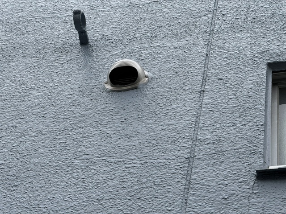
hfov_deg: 16.4
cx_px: 143
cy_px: 107
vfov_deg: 12.3
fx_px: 991
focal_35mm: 120
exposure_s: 1/383
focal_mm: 15.66
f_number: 2.8
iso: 50
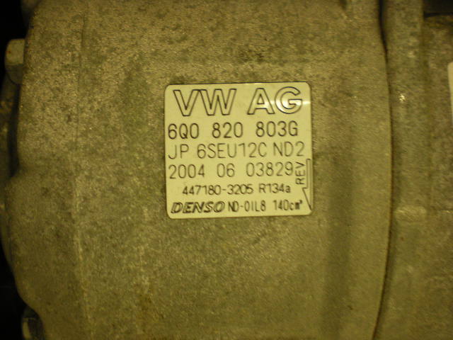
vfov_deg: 37.7
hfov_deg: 49.0
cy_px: 170
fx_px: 497
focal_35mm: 38
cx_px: 226
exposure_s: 1/30
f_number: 3.1
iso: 200
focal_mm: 6.3
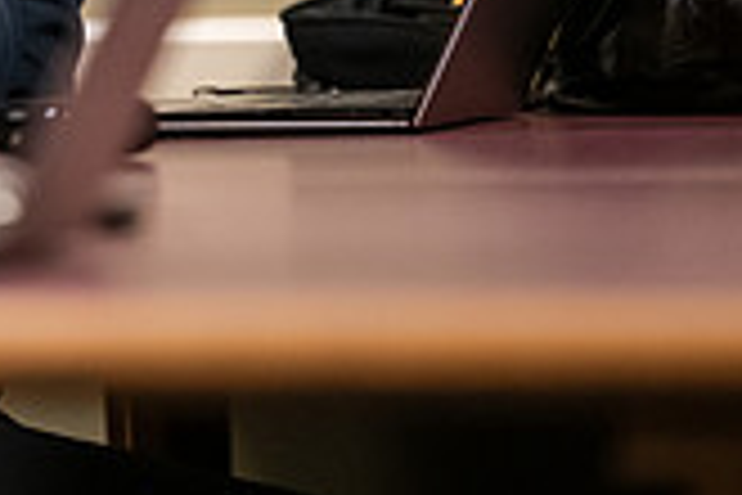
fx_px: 11624
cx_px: -378
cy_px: -353
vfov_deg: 2.4
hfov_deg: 3.6
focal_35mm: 564
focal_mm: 160
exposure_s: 1/200
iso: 2500
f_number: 3.2
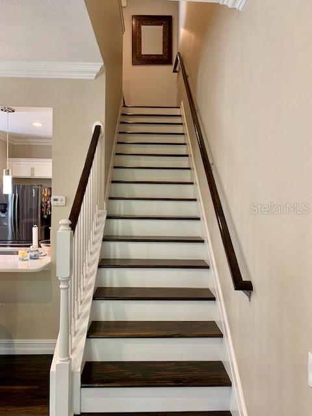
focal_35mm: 26
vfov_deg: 67.3
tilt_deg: -0.9
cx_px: 156
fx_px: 312
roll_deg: -0.9
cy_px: 208
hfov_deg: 53.1
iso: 125
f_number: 1.8
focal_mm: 4.25
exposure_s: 1/60
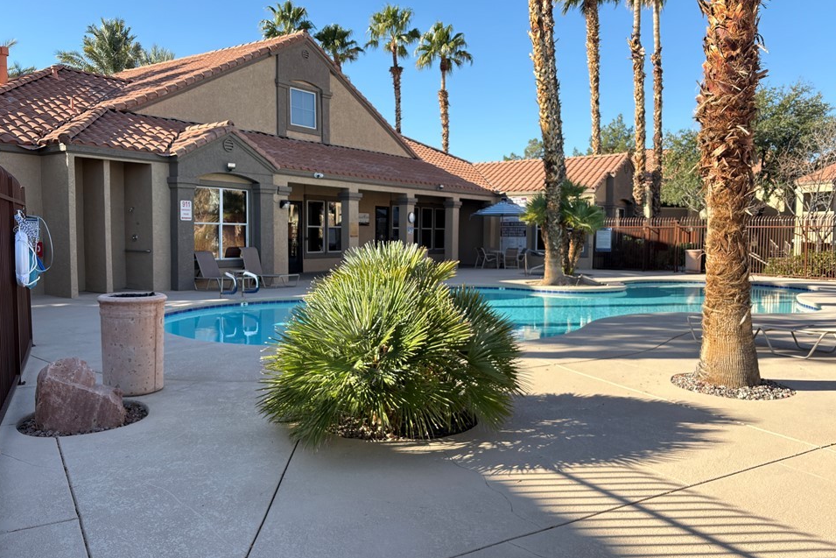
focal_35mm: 29
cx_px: 401
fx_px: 674
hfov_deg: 63.6
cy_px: 277
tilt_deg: -3.7
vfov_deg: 45.0
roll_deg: -0.3
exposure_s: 1/701
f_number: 1.6
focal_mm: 5.96
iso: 64
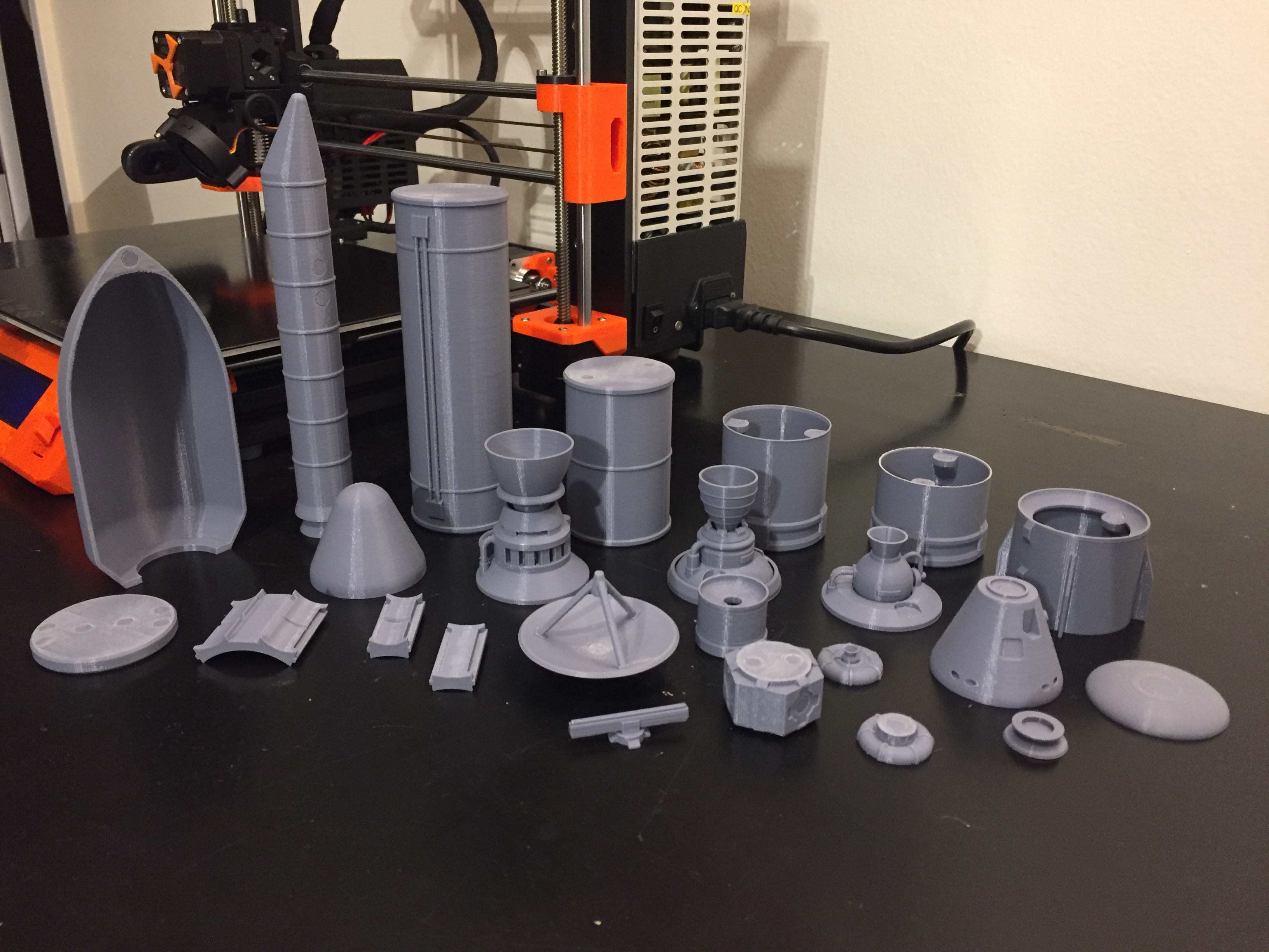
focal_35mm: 29
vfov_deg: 48.2
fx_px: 1063
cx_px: 634
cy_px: 476
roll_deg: -0.6
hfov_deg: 61.7
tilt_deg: -23.0
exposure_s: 1/30
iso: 200
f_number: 2.2
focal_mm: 4.15
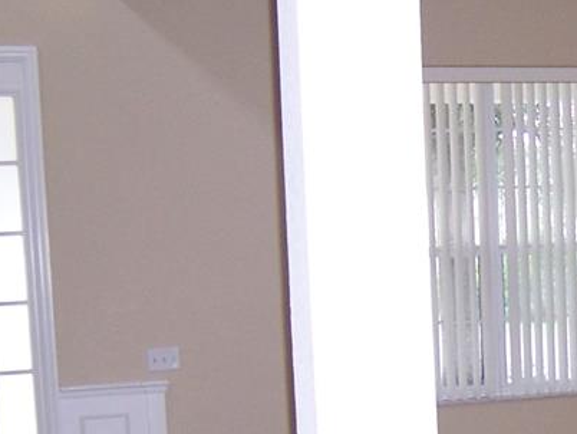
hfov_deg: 22.6
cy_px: 412
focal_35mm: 84
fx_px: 1401
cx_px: 544
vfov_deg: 17.3
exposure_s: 1/60
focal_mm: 5.5
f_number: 2.8
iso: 140
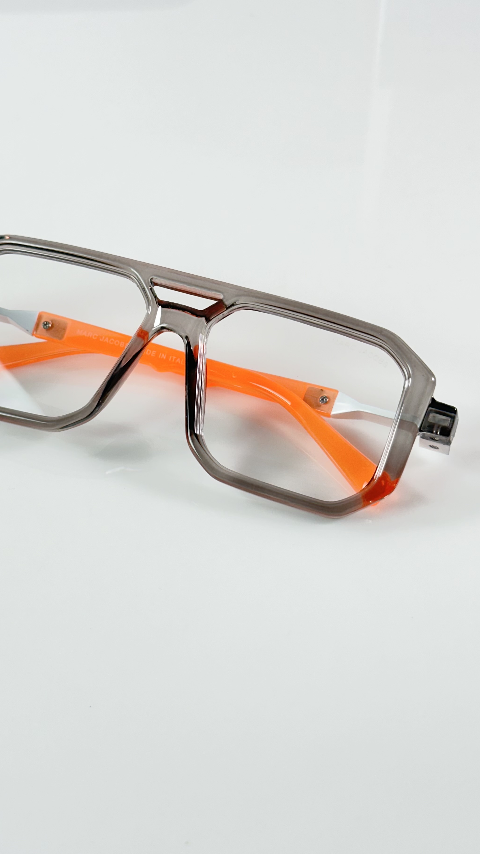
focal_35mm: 58
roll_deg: +1.4
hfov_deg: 20.7
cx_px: 174
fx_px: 1312
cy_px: 390
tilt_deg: -42.6
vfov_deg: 36.0
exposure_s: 1/100
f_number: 1.78
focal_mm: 6.86
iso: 64
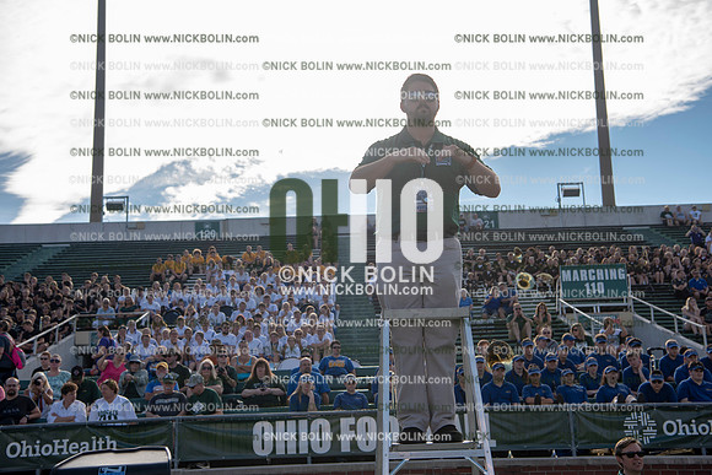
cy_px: 238
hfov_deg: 41.1
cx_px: 356
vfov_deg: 28.1
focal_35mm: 48
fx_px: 950
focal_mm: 48
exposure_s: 1/400
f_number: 5.6
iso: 100
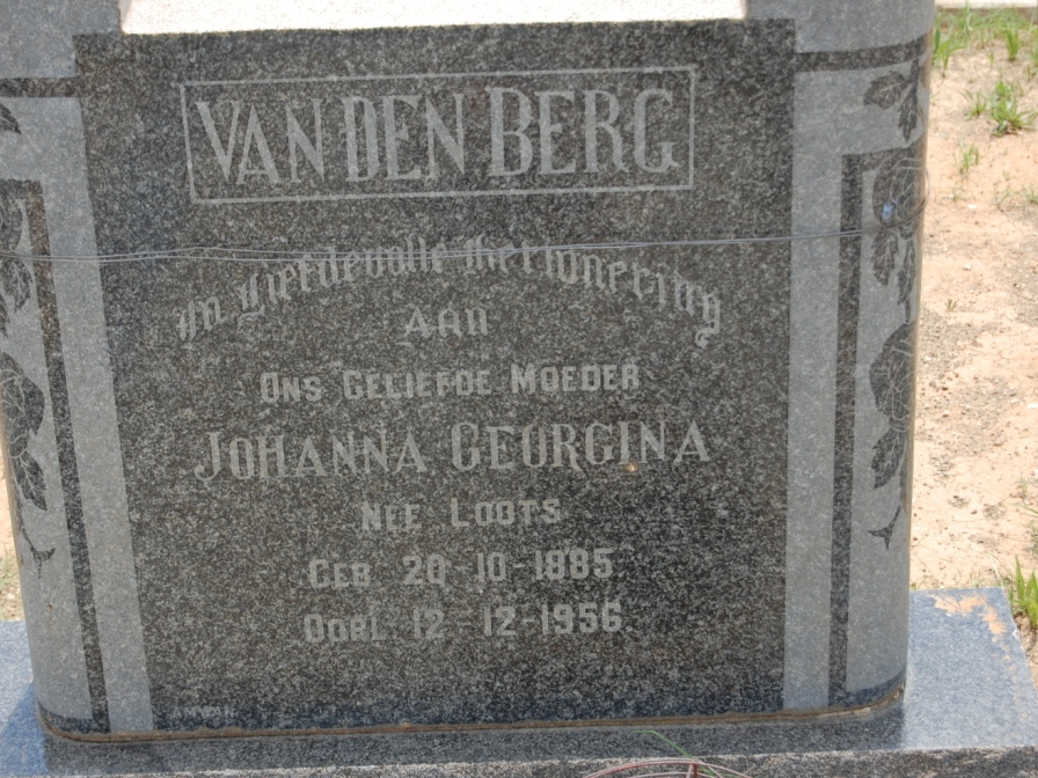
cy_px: 386
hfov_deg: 21.6
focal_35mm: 91
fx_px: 2715
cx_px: 511
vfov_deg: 16.3
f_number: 6.3
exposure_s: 1/160
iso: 200
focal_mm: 55
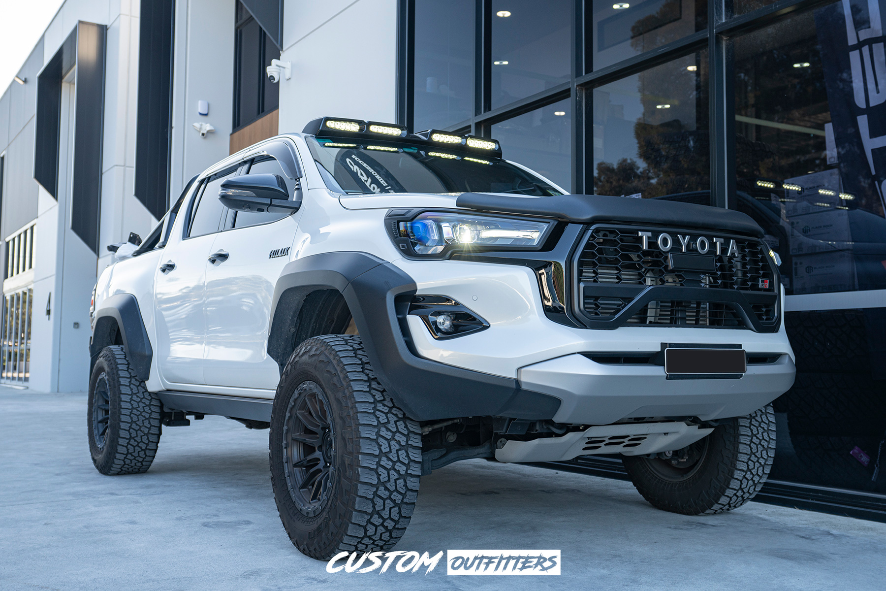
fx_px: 763
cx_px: 443
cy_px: 296
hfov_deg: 60.3
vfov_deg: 42.3
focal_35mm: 31
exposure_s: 1/60
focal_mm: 31
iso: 125
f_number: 4
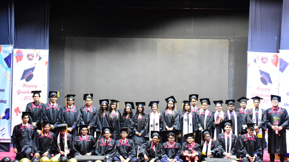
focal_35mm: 51
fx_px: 391
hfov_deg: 40.6
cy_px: 80
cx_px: 146
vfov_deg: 23.5
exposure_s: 1/50
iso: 8000
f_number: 5
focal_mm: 32
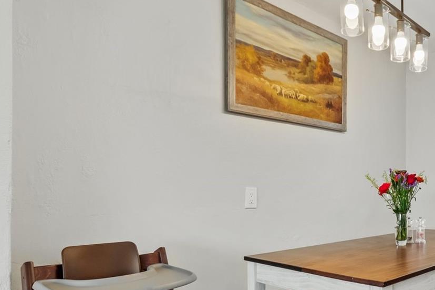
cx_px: 379
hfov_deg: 56.4
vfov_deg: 44.3
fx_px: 350
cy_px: 190
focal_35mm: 29
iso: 1000
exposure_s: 1/100
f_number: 8
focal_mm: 10
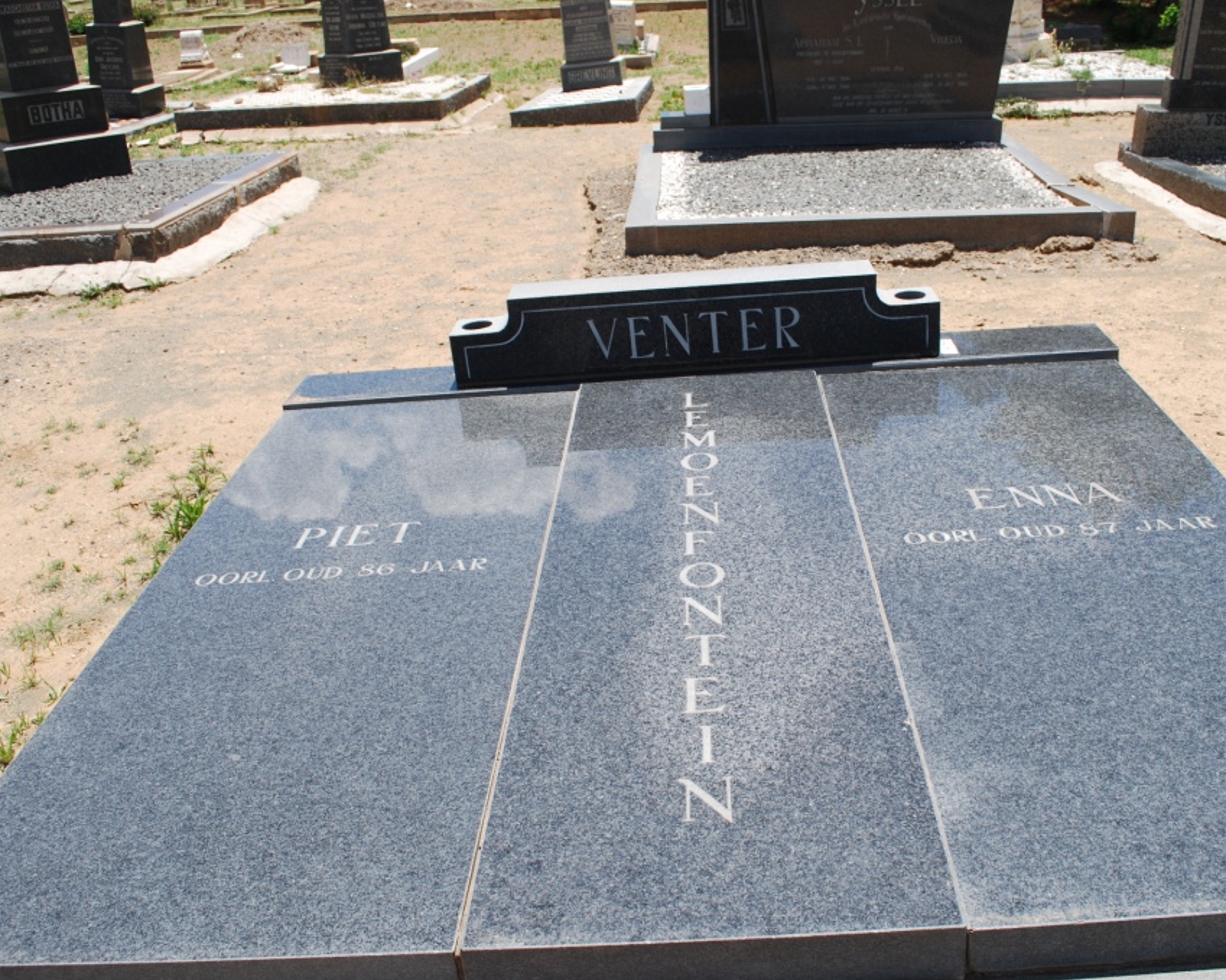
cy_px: 490
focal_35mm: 34
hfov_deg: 52.7
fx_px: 1234
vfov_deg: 43.3
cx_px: 682
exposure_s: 1/250
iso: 100
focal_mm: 20
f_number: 8
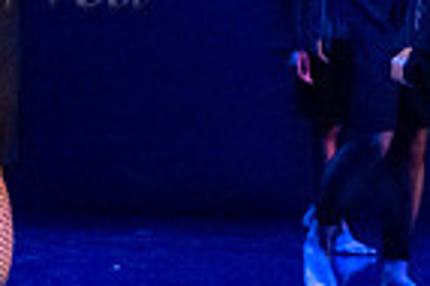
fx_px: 3054
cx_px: -679
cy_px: -51
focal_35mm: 256
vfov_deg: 5.3
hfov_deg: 7.4
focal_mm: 42
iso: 4000
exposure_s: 1/250
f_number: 2.8
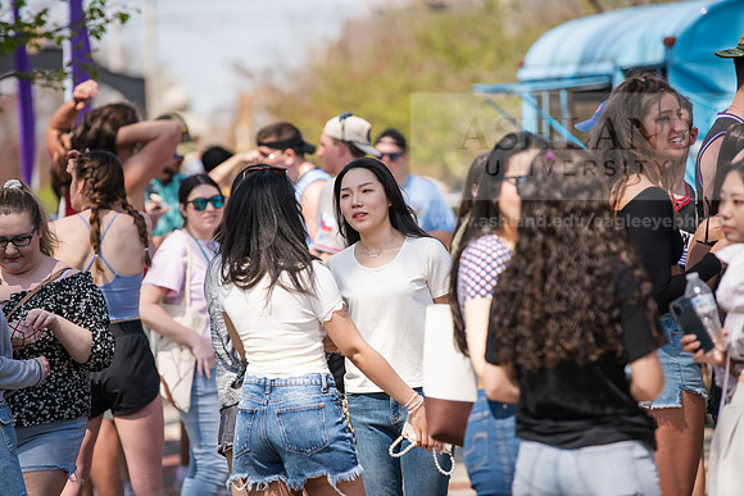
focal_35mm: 185
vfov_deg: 7.4
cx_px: 372
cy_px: 248
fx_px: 3824
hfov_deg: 11.1
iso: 125
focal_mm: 185
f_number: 3.5
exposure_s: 1/640
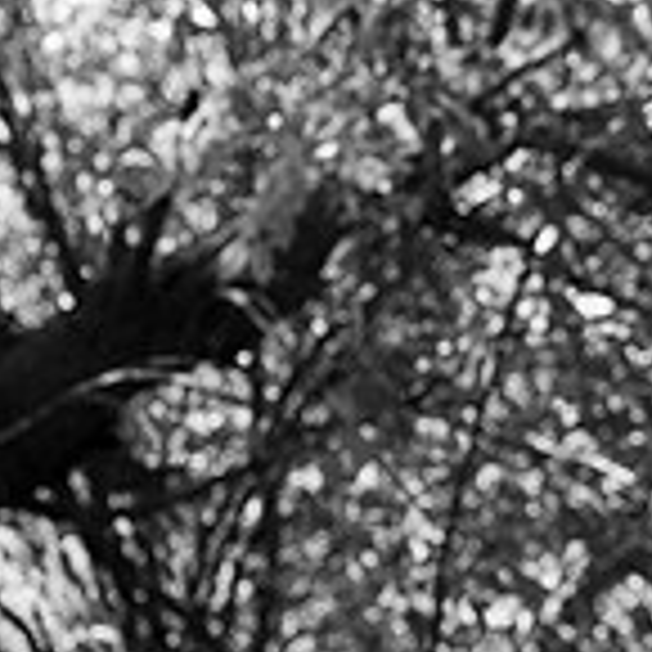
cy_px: 92
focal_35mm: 238
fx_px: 5072
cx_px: 1228
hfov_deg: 7.1
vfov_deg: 7.3
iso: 400
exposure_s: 1/200
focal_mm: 70
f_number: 5.6
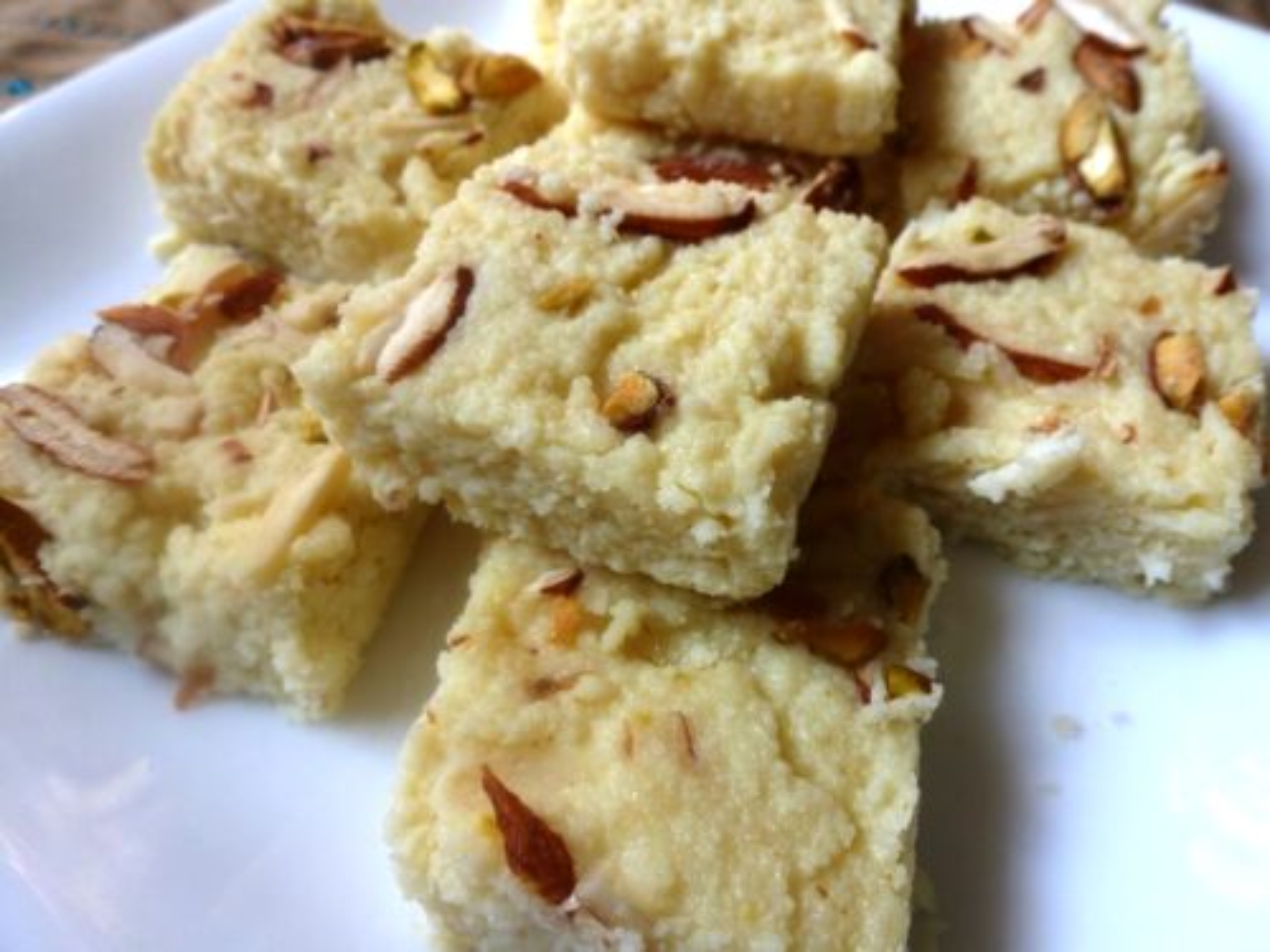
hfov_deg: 71.6
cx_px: 635
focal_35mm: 24
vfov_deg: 56.8
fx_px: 881
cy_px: 476
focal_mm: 4.3
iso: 100
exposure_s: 1/60
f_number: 3.3
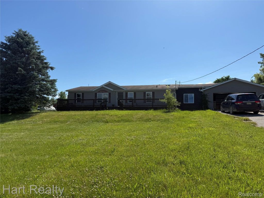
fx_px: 183
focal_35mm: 24
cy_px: 99
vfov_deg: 56.8
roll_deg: -0.4
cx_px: 132
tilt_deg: +3.3
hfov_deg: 71.6
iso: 80
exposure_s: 1/7353
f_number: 1.78
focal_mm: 6.76
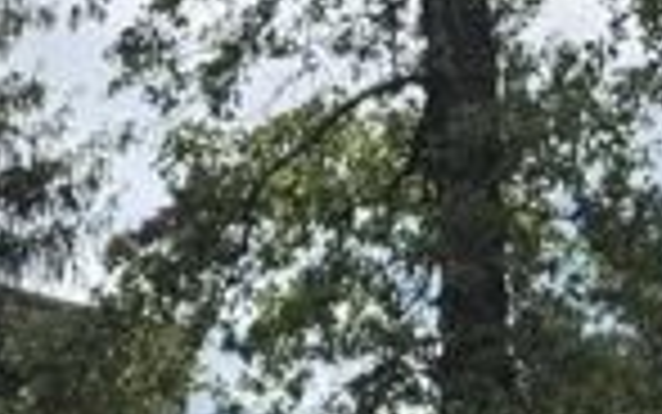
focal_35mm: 177
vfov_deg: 6.6
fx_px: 3195
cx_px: -540
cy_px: 1332
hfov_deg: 11.0
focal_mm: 6.76
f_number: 1.78
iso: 100
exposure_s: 1/3145
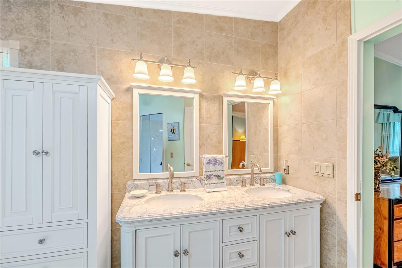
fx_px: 156
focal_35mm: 14
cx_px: 201
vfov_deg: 81.3
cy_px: 134
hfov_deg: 104.2
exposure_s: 1/1000
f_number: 4
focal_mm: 14
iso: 400
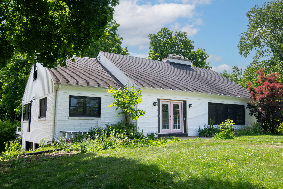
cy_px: 94
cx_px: 142
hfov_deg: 57.2
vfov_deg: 40.0
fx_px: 259
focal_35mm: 33
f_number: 8
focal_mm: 22
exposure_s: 1/500
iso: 400
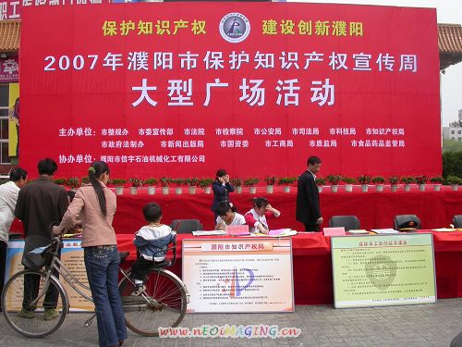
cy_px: 174
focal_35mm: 38
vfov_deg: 37.7
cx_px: 231
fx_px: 507
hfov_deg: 49.0
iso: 100
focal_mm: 7.85
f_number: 6.7
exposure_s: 1/299
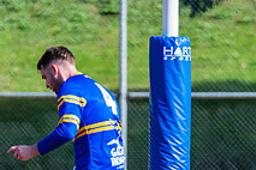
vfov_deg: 1.0
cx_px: 107
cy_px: 178
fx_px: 10069
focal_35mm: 1416
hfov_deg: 1.5
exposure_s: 1/1600
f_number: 7.1
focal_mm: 420
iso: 640
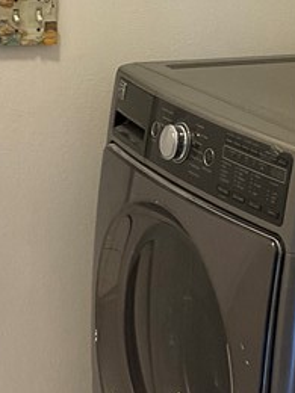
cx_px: 266
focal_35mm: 114
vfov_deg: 17.1
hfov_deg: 12.9
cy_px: 70
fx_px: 1295
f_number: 1.8
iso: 80
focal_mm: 3
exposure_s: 1/60
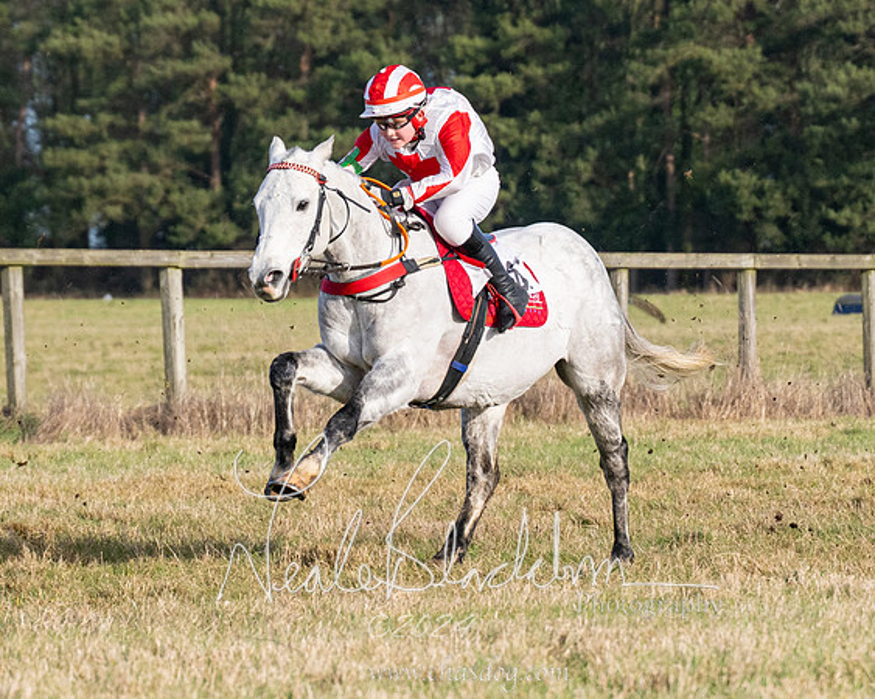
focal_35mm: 348
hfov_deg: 5.6
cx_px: 577
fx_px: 9003
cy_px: 350
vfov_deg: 4.4
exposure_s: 1/2500
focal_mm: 125
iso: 400
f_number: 5
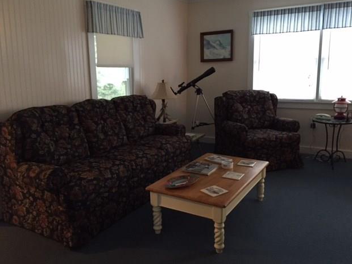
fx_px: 305
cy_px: 132
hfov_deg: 60.0
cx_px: 181
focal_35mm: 30
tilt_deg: -13.3
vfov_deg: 46.8
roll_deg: +0.2
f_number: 2.2
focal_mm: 4.15
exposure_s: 1/20
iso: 250
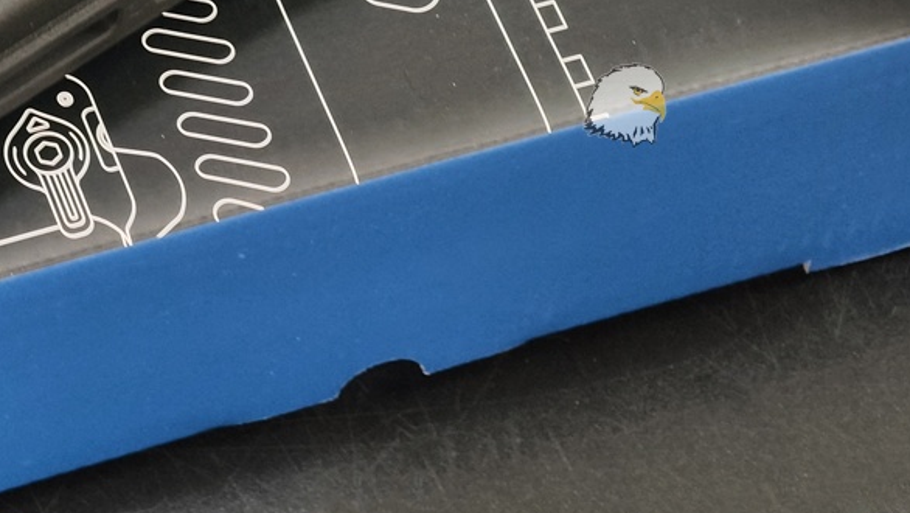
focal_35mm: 190
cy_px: -104
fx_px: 4586
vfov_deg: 6.4
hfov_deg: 11.3
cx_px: 75
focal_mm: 22.48
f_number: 2.67
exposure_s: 1/15
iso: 859
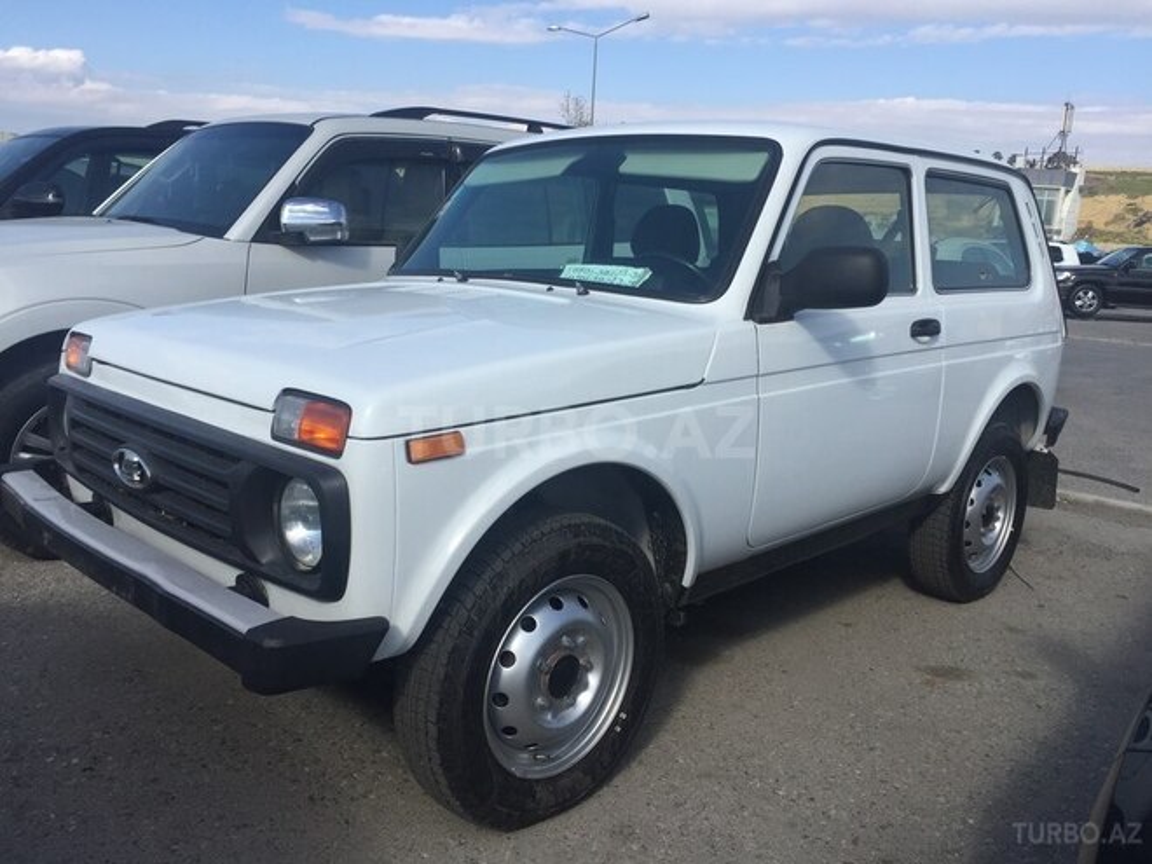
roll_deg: -3.3
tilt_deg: -12.0
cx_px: 576
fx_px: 965
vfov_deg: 48.2
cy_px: 432
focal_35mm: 29
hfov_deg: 61.7
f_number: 2.2
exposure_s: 1/1883
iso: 32
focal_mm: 4.15
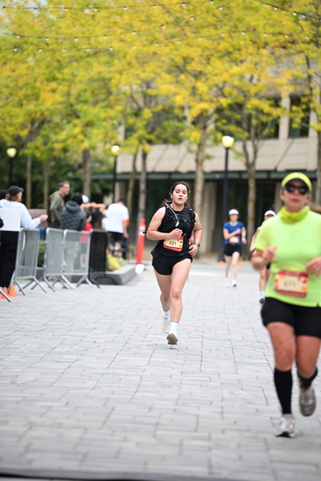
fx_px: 2138
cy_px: 240
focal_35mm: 160
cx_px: 160
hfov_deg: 8.6
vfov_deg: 12.8
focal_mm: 160
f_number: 2.8
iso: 640
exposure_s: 1/2000
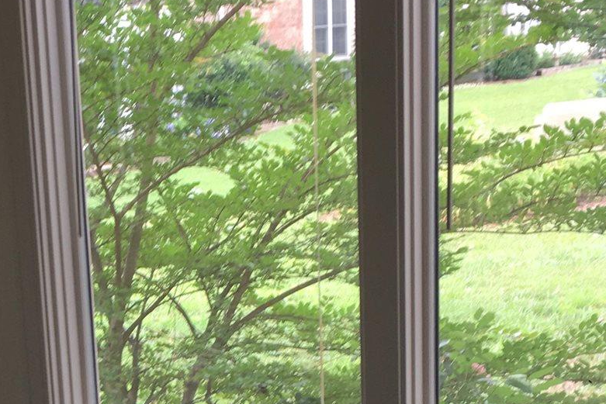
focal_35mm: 89
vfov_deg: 14.7
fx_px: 1498
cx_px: 9
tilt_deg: -15.7
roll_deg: +4.5
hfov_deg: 22.1
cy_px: 523
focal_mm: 4.15
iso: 32
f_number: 2.2
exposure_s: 1/60
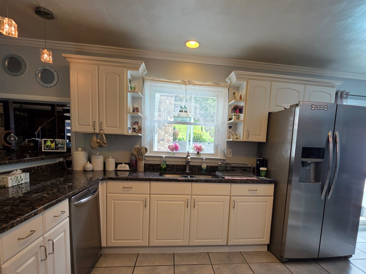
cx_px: 196
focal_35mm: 18
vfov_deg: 70.6
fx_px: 190
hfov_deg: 87.6
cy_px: 168
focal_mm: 2.2
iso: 50
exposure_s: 1/120
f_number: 1.9
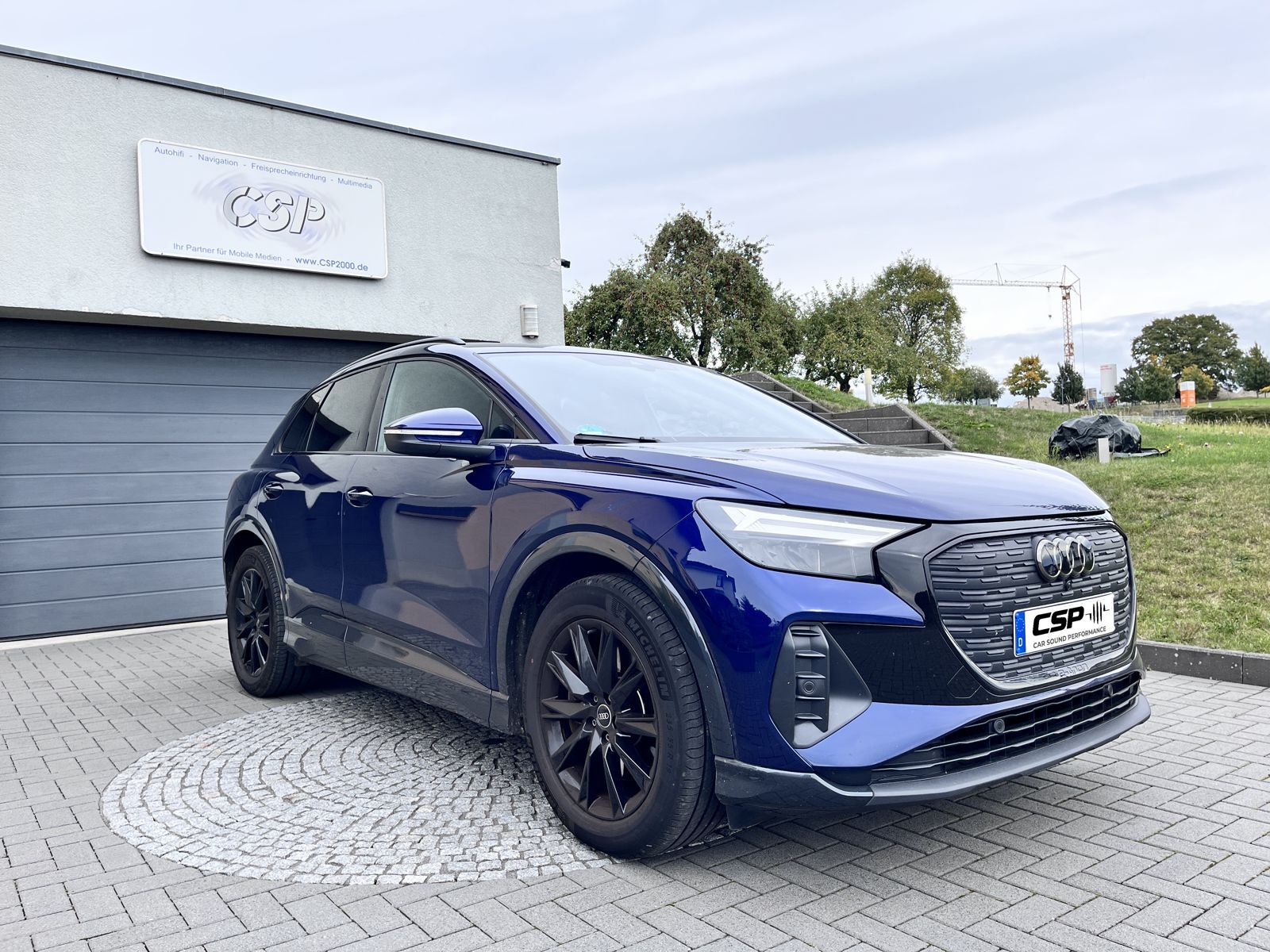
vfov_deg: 53.1
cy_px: 476
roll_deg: +2.7
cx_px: 635
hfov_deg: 67.3
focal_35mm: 26
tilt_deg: +1.5
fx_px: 954
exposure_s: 1/1106
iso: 50
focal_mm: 5.1
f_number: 1.6
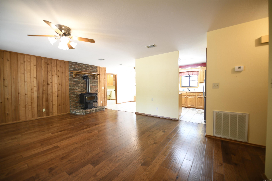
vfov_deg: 81.2
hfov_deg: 104.3
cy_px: 90
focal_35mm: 14
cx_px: 136
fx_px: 106
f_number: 2.8
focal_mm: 14
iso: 280
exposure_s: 1/15
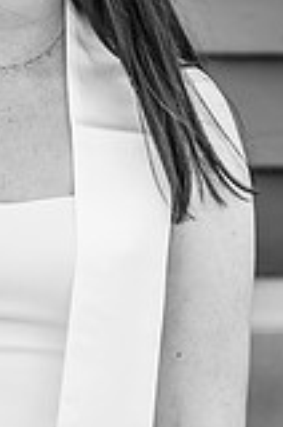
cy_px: 67
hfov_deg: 1.7
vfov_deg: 2.5
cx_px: 35
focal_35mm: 824
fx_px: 9758
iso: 100
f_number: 2.8
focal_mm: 195
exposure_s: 1/250
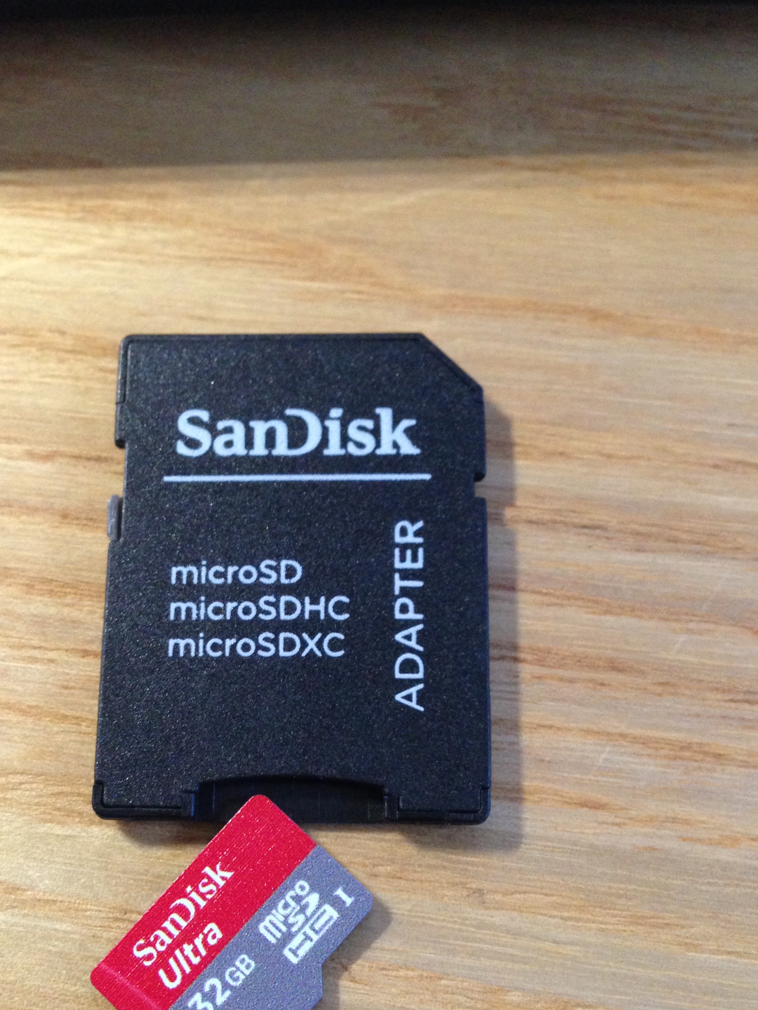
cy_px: 626
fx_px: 1255
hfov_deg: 33.5
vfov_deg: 43.5
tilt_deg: -73.5
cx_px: 299
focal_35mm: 43
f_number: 2.4
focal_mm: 4.12
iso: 320
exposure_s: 1/20
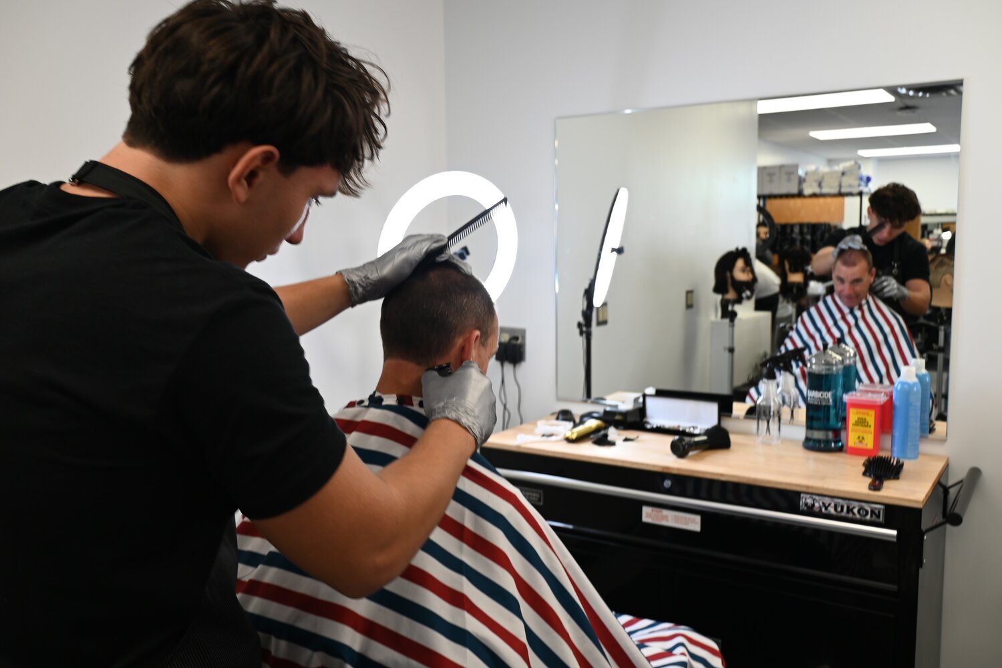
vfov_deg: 40.0
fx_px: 918
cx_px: 501
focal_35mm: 33
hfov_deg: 57.2
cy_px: 334
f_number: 3.5
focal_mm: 22
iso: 110
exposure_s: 1/30
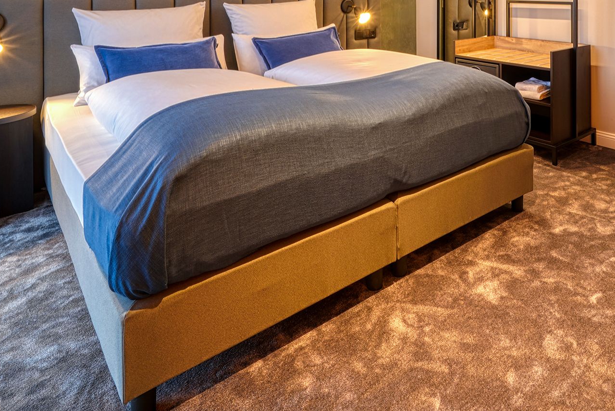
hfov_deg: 65.4
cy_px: -32
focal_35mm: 27
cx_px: 416
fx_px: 461
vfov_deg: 39.9
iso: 100
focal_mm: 12
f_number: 16
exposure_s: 4
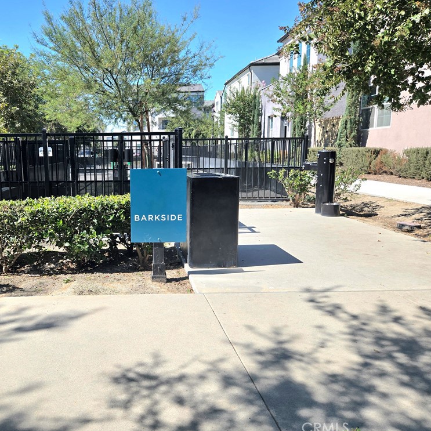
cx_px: 139
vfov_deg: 57.3
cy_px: 213
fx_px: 394
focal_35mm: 28
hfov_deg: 55.9
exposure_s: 1/3333
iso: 50
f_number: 1.8
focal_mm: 5.4
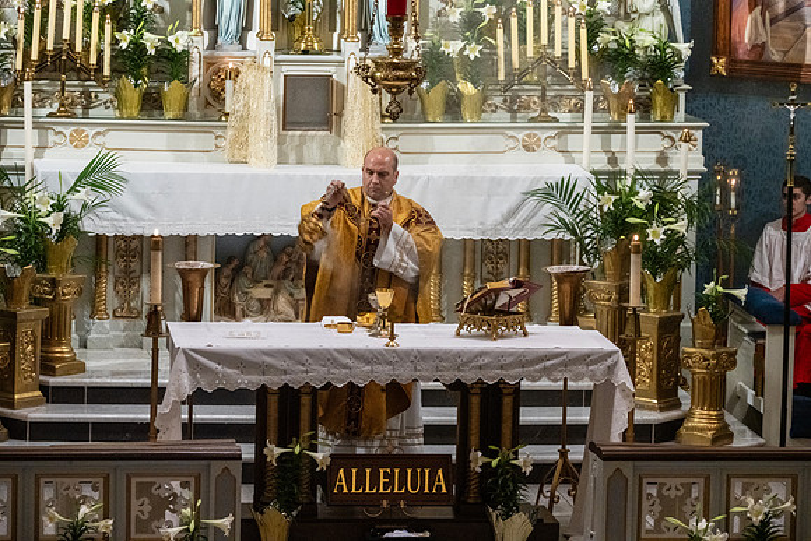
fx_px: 4506
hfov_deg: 10.3
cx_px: 406
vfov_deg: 6.9
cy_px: 270
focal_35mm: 200
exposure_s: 1/60
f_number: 14
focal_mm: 200
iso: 5000
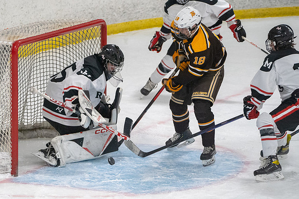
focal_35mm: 291
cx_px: 97
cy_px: 102
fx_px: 2419
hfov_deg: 7.1
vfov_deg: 4.7
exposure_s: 1/1250
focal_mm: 200
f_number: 4.5
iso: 12800
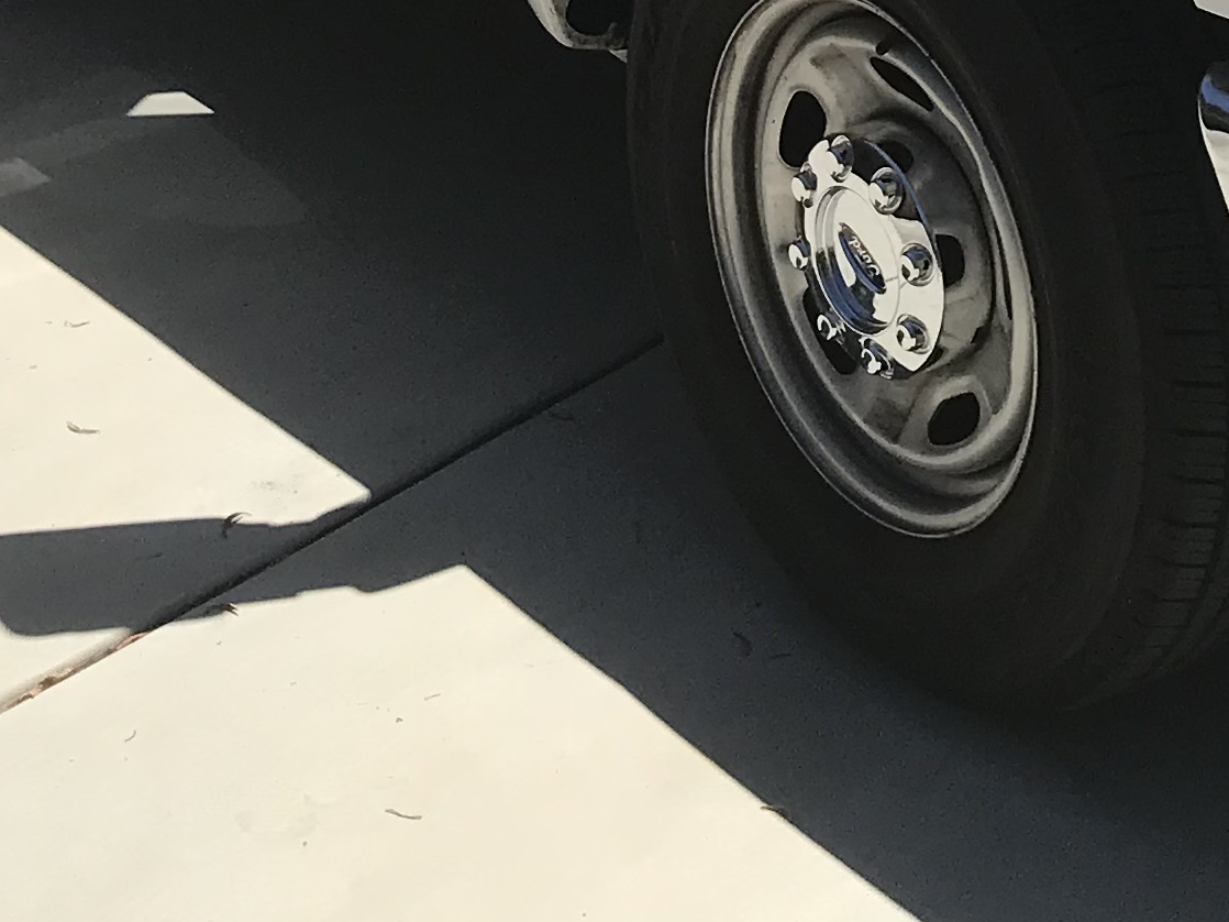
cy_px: -580
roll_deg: +2.6
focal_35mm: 101
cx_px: 940
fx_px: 3585
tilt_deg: -12.3
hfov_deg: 19.3
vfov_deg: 13.5
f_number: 1.8
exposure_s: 1/4367
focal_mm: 3.99
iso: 20
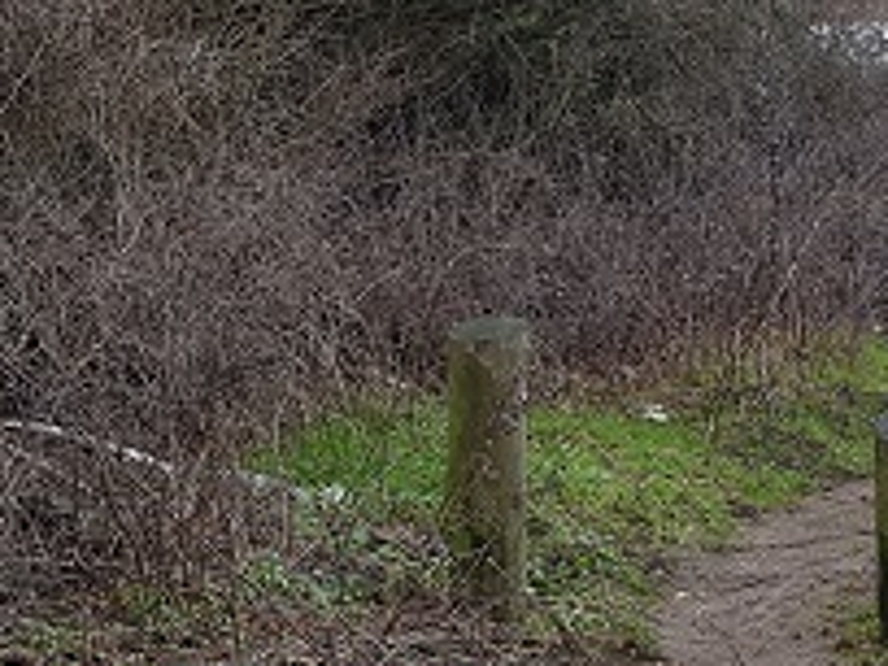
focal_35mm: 51
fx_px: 1308
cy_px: 261
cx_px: 723
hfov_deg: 36.1
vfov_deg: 28.5
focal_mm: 4.2
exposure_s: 1/207
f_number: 1.7
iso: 50
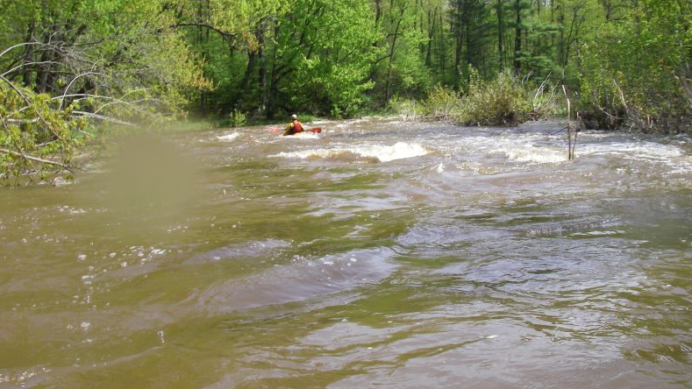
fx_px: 771
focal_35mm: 42
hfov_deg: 48.4
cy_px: 168
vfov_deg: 28.3
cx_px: 348
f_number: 6.6
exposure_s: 1/125
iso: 64
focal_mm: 6.3
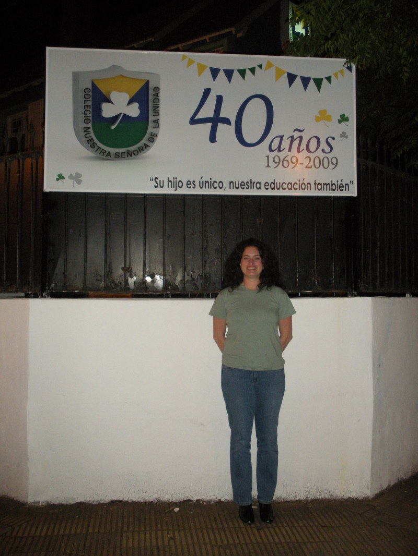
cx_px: 209
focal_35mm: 36
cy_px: 278
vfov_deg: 51.3
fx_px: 579
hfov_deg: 39.7
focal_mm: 6.3
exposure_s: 1/60
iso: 372
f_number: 3.5
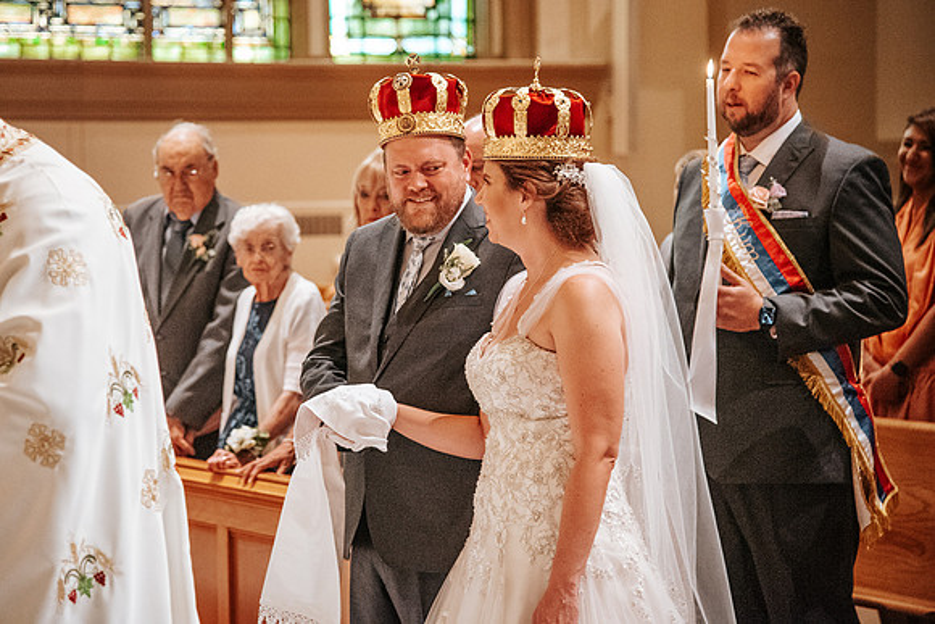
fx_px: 2882
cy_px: 260
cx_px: 389
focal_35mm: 111
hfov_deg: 18.4
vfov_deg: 12.3
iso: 4500
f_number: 4
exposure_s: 1/125
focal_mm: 95
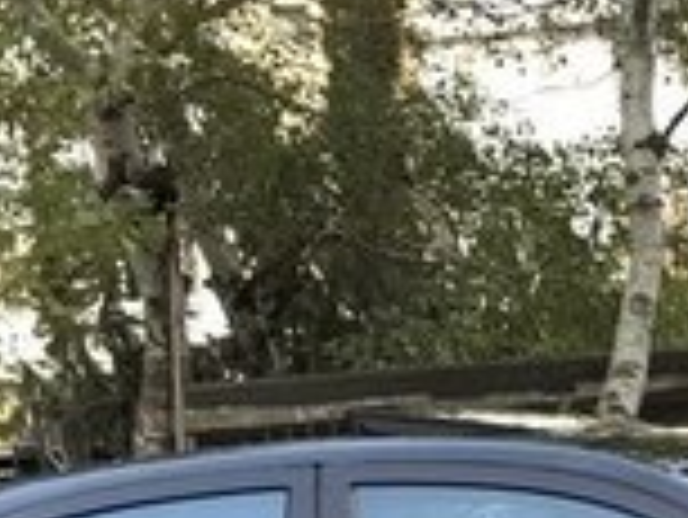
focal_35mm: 121
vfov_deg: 11.7
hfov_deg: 15.9
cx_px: 733
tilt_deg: -6.1
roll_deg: +4.8
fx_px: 2407
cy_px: 800
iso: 20
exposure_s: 1/104
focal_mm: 3.99
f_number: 1.8
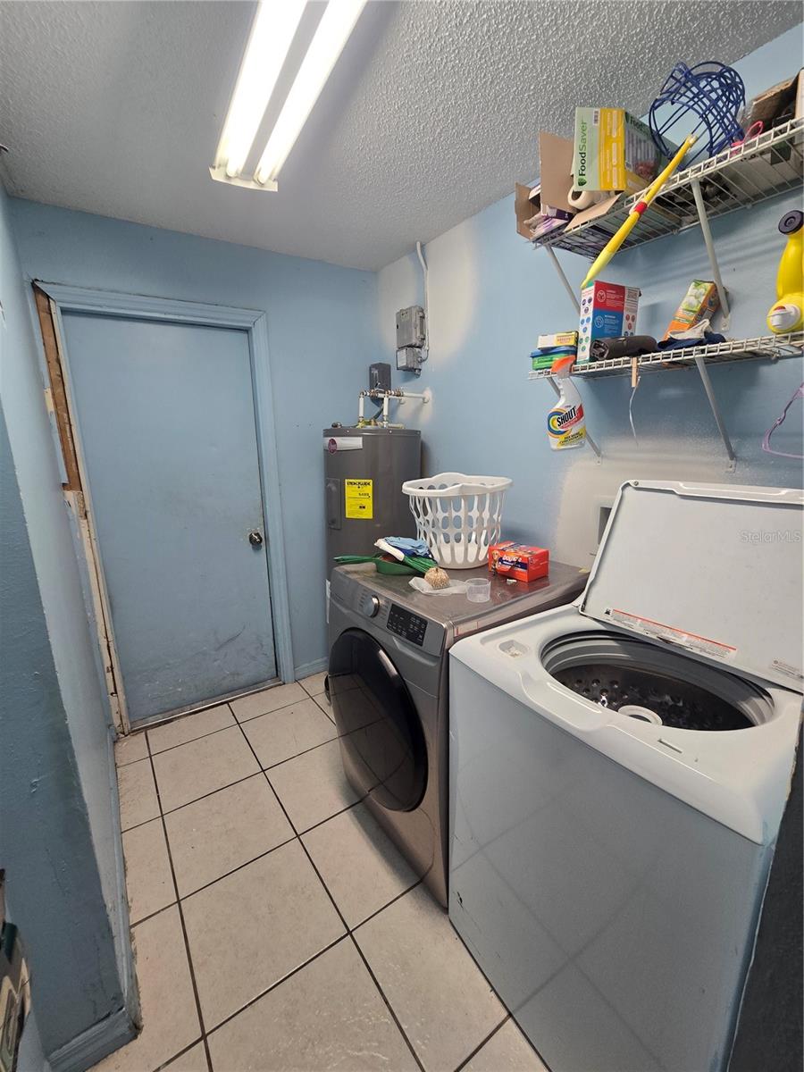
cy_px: 536
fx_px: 403
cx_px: 402
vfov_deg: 106.2
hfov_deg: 89.9
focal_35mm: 13
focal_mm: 2.2
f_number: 2.2
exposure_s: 1/60
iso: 80
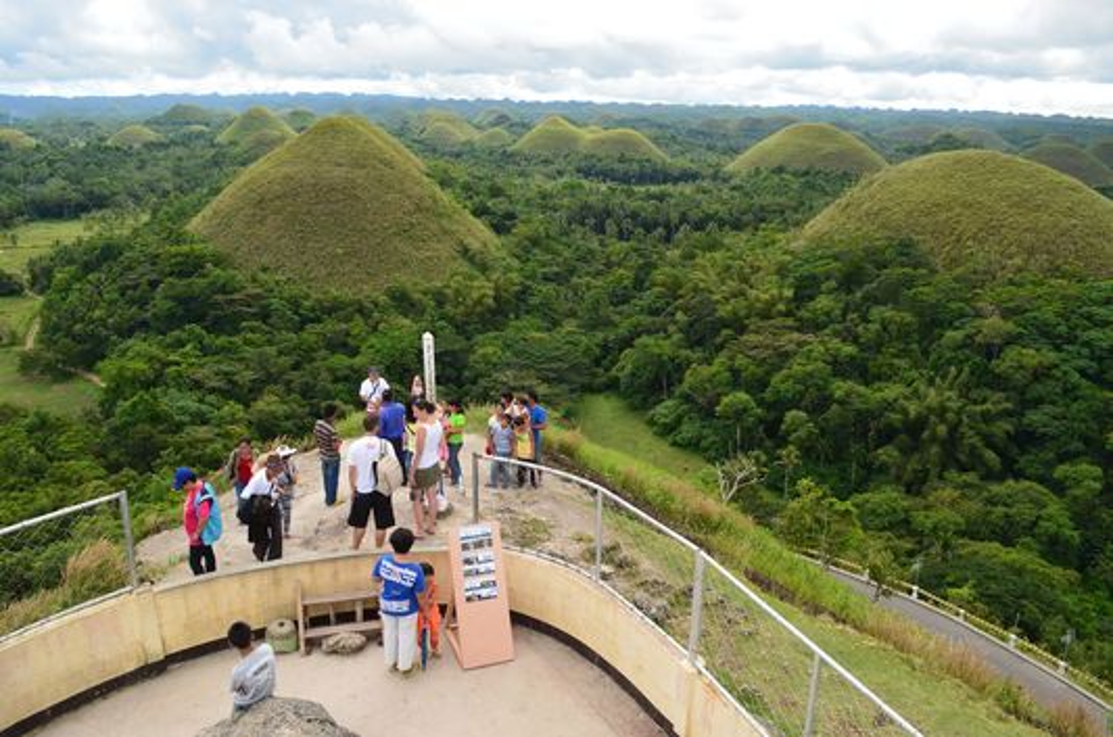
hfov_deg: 67.5
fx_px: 833
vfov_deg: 47.7
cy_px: 368
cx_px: 556
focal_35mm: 27
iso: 180
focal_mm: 18
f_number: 11
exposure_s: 1/125
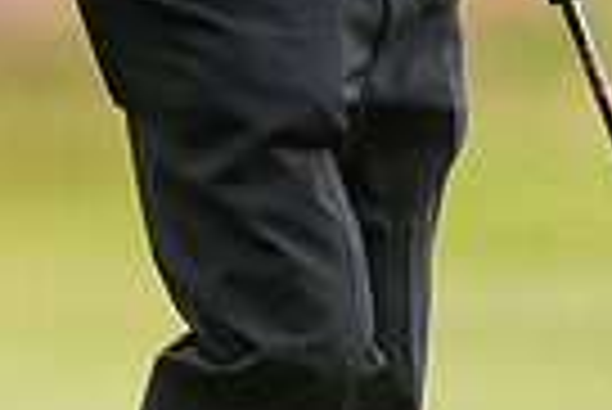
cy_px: -385
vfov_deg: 1.1
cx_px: -9
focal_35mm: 1281
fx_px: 21800
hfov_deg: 1.6
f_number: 4.5
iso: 500
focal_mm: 300
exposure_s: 1/1250
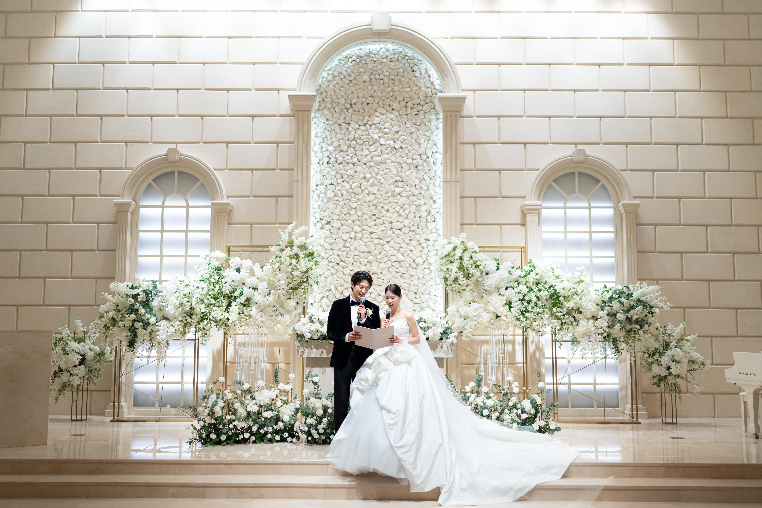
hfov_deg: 54.4
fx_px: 741
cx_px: 381
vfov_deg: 37.9
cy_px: 254
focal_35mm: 35
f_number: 1.4
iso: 320
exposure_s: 1/400
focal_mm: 35
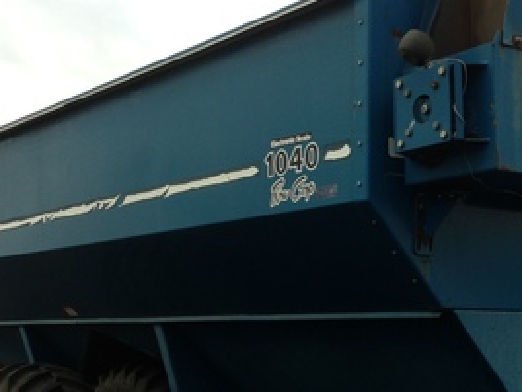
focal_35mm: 67
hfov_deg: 28.6
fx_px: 1010
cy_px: 306
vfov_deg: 21.7
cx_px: 376
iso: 50
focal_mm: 4.13
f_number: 2.4
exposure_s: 1/316
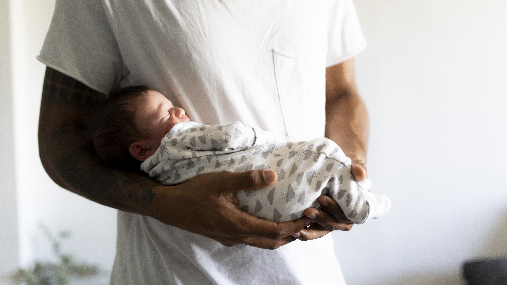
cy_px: 116
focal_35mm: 53
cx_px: 252
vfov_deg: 22.6
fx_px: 713
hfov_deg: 39.2
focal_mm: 50
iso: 1000
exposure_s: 1/500
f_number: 2.2
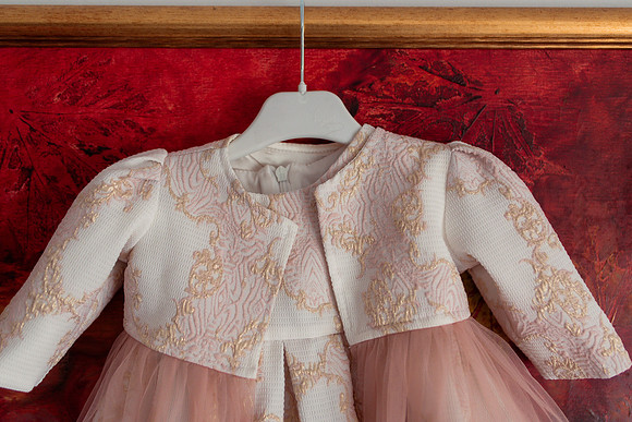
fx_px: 648
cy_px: 211
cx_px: 326
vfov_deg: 36.0
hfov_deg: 52.0
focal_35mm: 37
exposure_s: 1/250
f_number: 2.5
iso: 800
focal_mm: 35
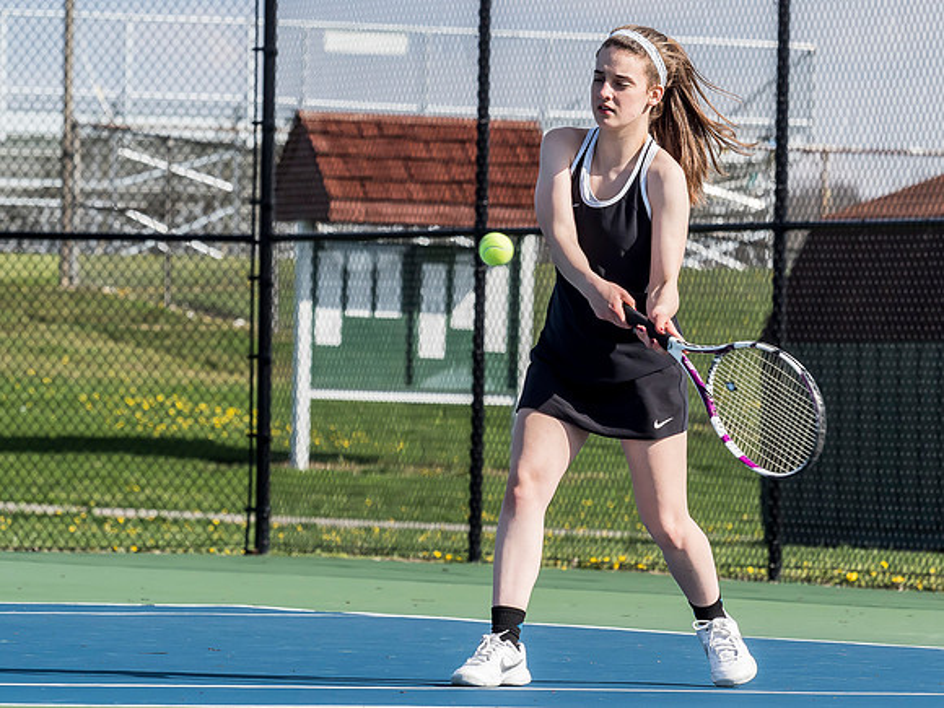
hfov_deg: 5.8
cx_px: 557
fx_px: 9259
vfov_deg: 4.4
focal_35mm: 340
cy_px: 210
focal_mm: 115
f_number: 5
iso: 400
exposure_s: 1/1250
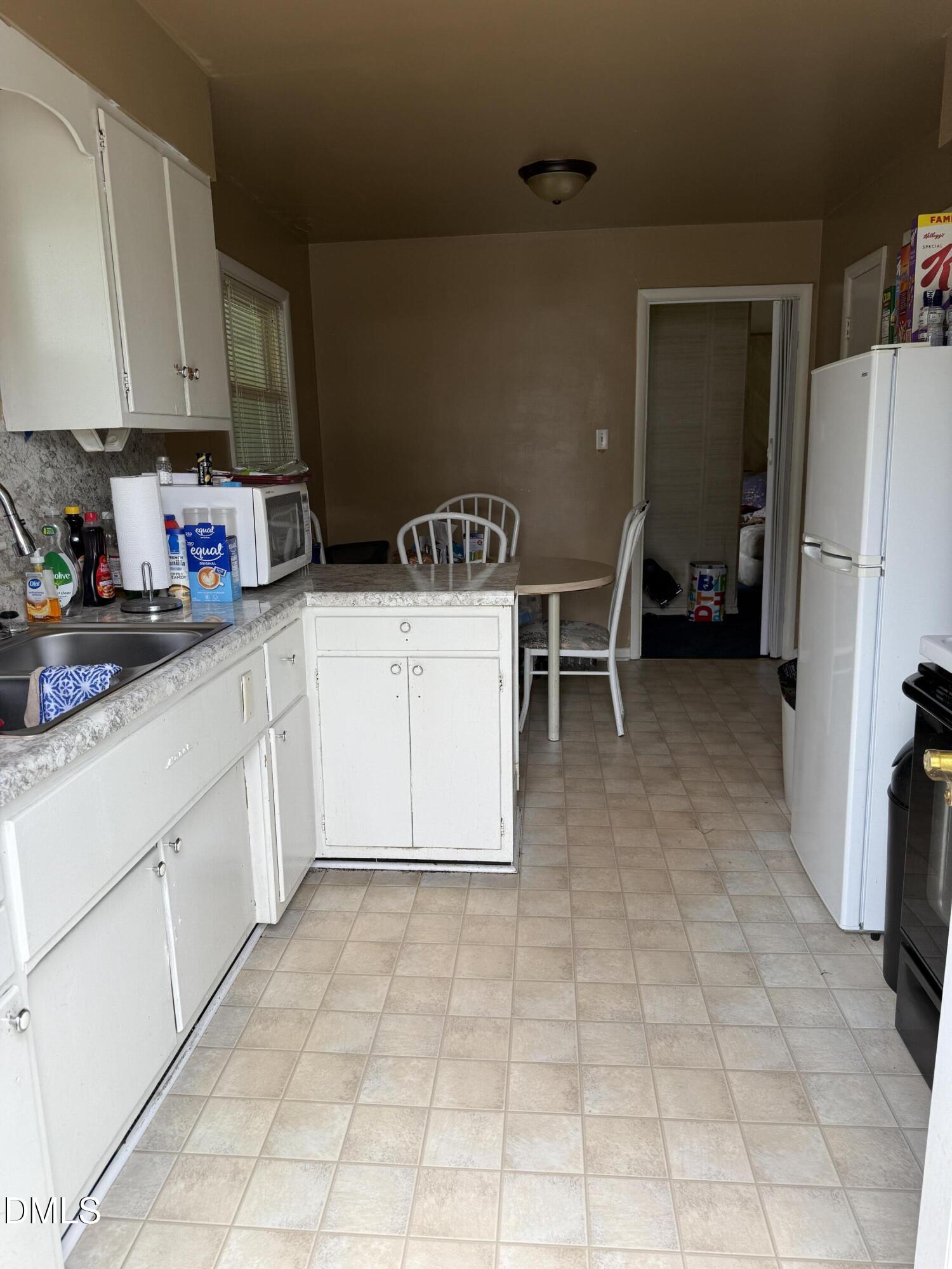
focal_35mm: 24
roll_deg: +0.0
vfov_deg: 71.6
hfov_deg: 56.8
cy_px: 634
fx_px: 880
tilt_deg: -10.9
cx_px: 476
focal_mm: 6.76
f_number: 1.78
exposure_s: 1/303
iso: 80
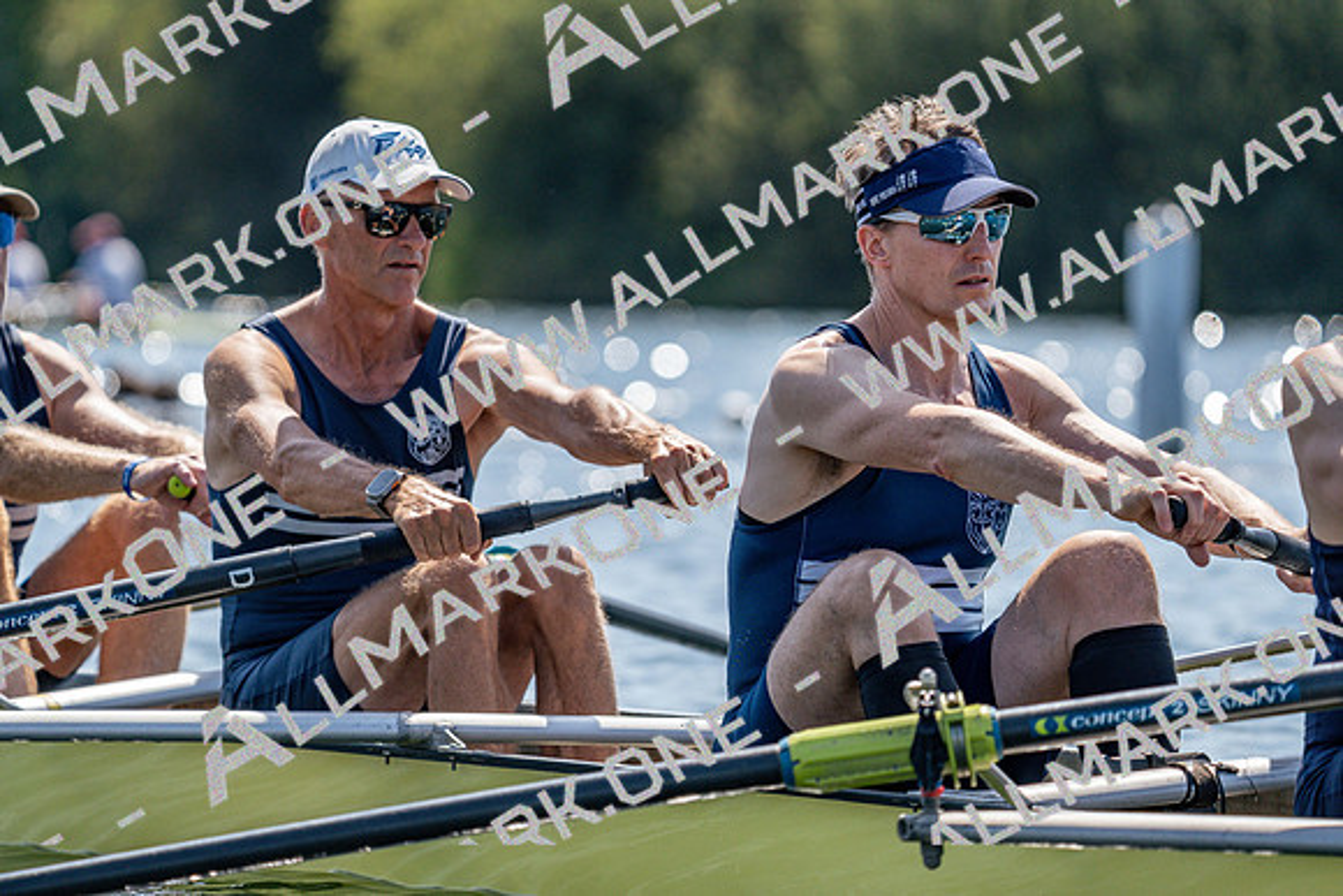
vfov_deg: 4.1
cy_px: 448
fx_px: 12500
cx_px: 672
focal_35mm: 335
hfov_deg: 6.2
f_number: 6.3
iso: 400
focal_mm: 335
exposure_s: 1/2000
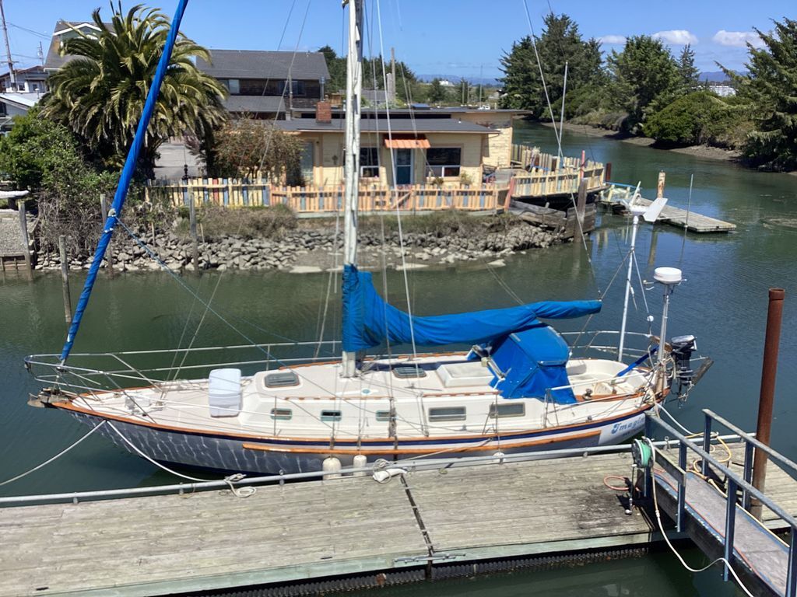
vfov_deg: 45.4
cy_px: 298
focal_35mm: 31
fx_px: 714
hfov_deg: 58.4
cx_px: 398
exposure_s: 1/1664
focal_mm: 3.3
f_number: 2.4
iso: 25
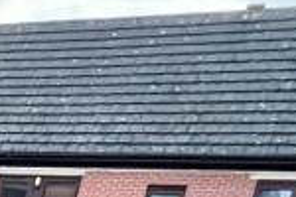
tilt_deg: -21.5
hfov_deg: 16.5
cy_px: 605
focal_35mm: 92
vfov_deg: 10.3
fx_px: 756
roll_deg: -3.5
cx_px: -306
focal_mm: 1.57
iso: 800
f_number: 1.8
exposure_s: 1/60
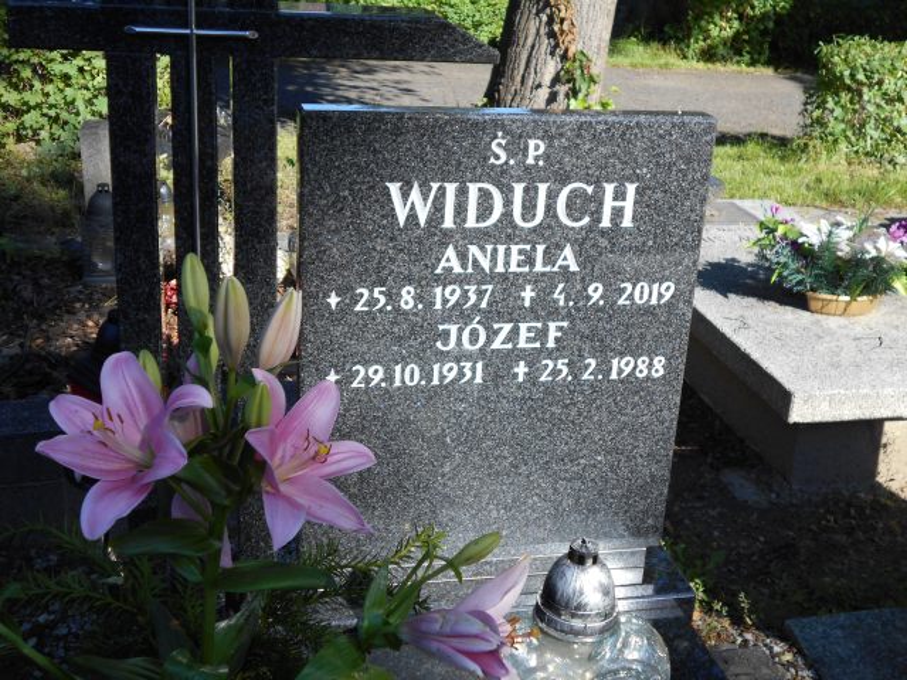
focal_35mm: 44
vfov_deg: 32.9
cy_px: 340
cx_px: 454
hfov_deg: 42.9
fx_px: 1153
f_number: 4.2
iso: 80
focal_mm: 7.7
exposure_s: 1/250
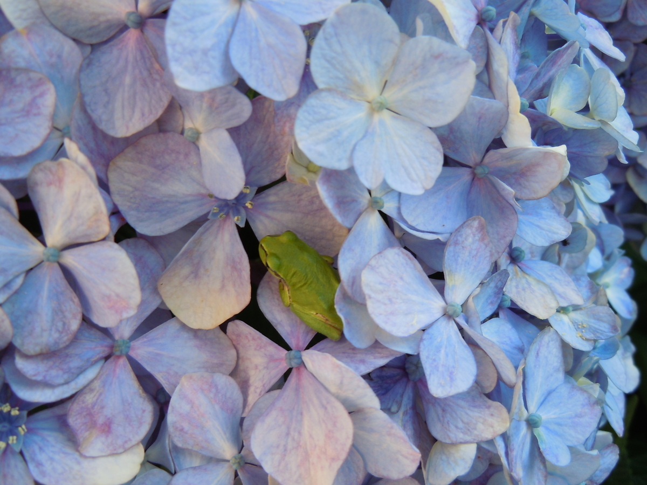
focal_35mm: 30
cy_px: 242
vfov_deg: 46.8
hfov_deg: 60.0
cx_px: 324
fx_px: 561
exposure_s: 1/250
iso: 100
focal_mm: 5.4
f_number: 3.5
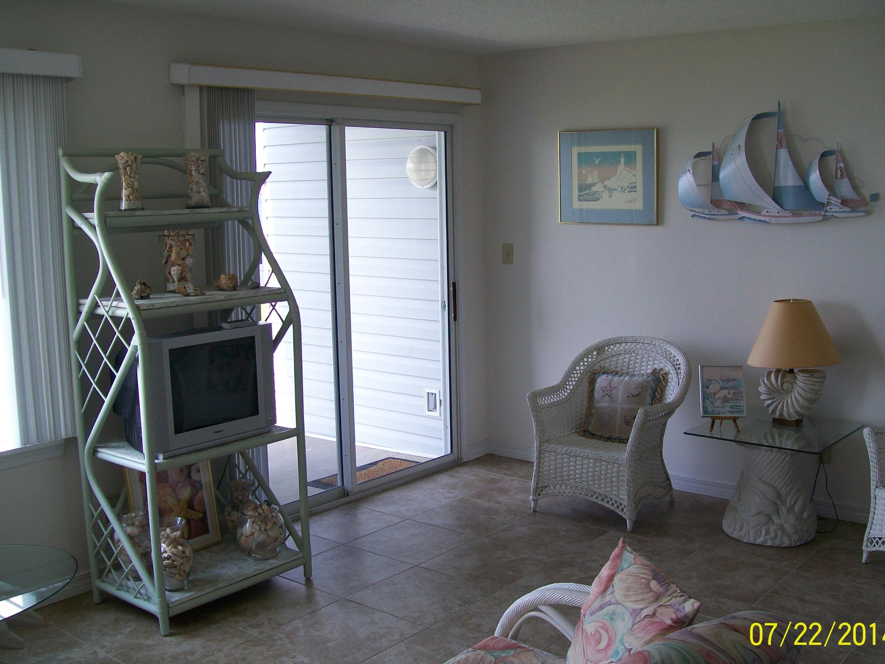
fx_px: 946
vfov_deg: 38.6
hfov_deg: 50.1
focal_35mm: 37
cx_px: 463
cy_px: 353
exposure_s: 1/125
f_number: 2.7
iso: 64
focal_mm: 6.1
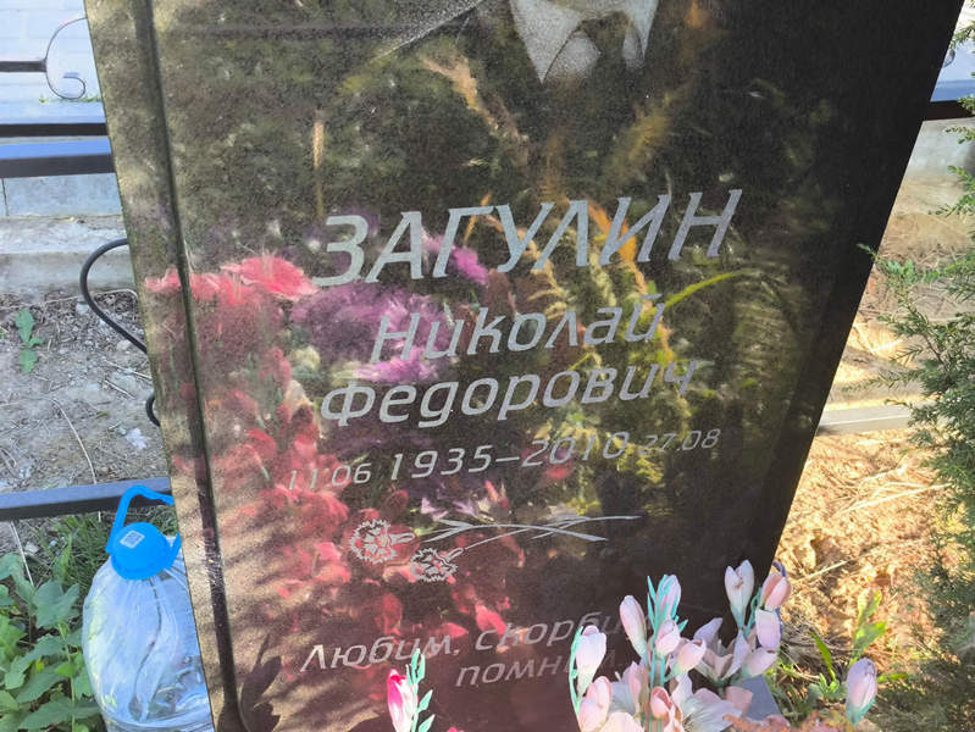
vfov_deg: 29.1
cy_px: 366
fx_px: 1409
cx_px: 488
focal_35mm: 50
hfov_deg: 38.2
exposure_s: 1/143
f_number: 1.7
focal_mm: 4.71
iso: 50
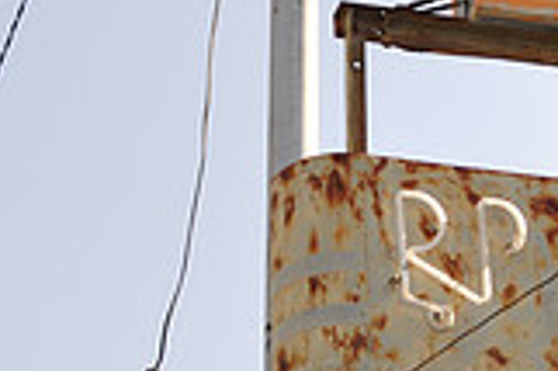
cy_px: 106
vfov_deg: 7.3
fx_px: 2923
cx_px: 863
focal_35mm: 189
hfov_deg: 10.5
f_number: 5
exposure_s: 1/200
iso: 200
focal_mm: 35
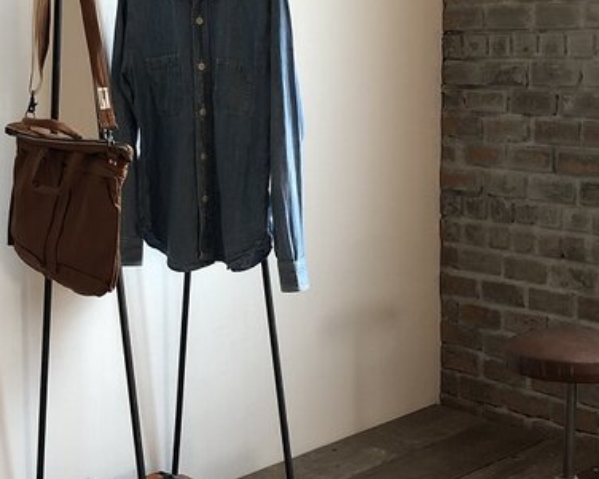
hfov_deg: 30.1
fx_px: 1099
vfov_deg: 24.6
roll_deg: +0.8
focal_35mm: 62
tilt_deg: -7.7
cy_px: 188
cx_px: 166
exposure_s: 1/17
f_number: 1.8
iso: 40
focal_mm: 4
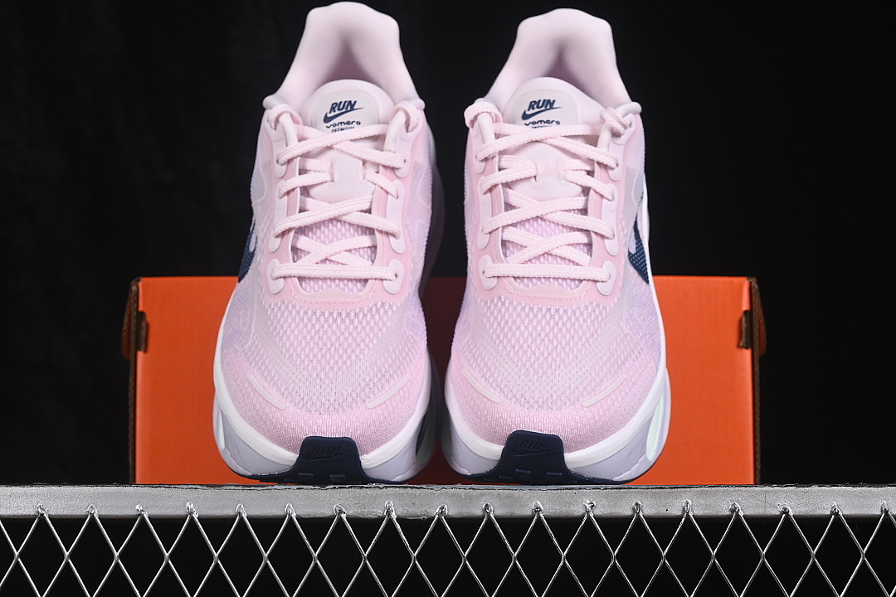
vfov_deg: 18.2
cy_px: 298
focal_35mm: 75
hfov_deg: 27.0
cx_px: 448
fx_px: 1867
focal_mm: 50
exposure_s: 1/80
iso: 160
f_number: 8
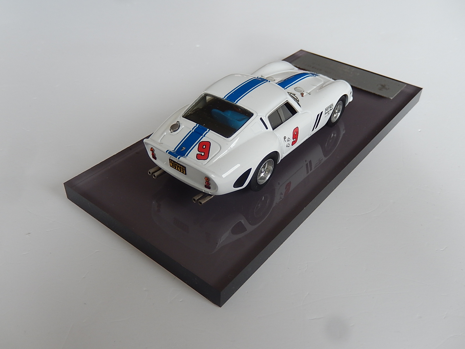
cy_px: 174
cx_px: 232
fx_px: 430
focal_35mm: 32
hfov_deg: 56.8
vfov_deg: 44.2
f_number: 3.8
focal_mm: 5.7
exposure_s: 1/60
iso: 125
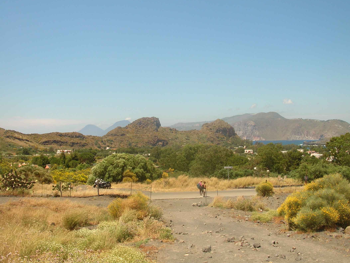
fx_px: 384
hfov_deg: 49.0
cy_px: 130
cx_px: 185
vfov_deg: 37.7
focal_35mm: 38
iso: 50
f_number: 5.6
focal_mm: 5.8
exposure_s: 1/296
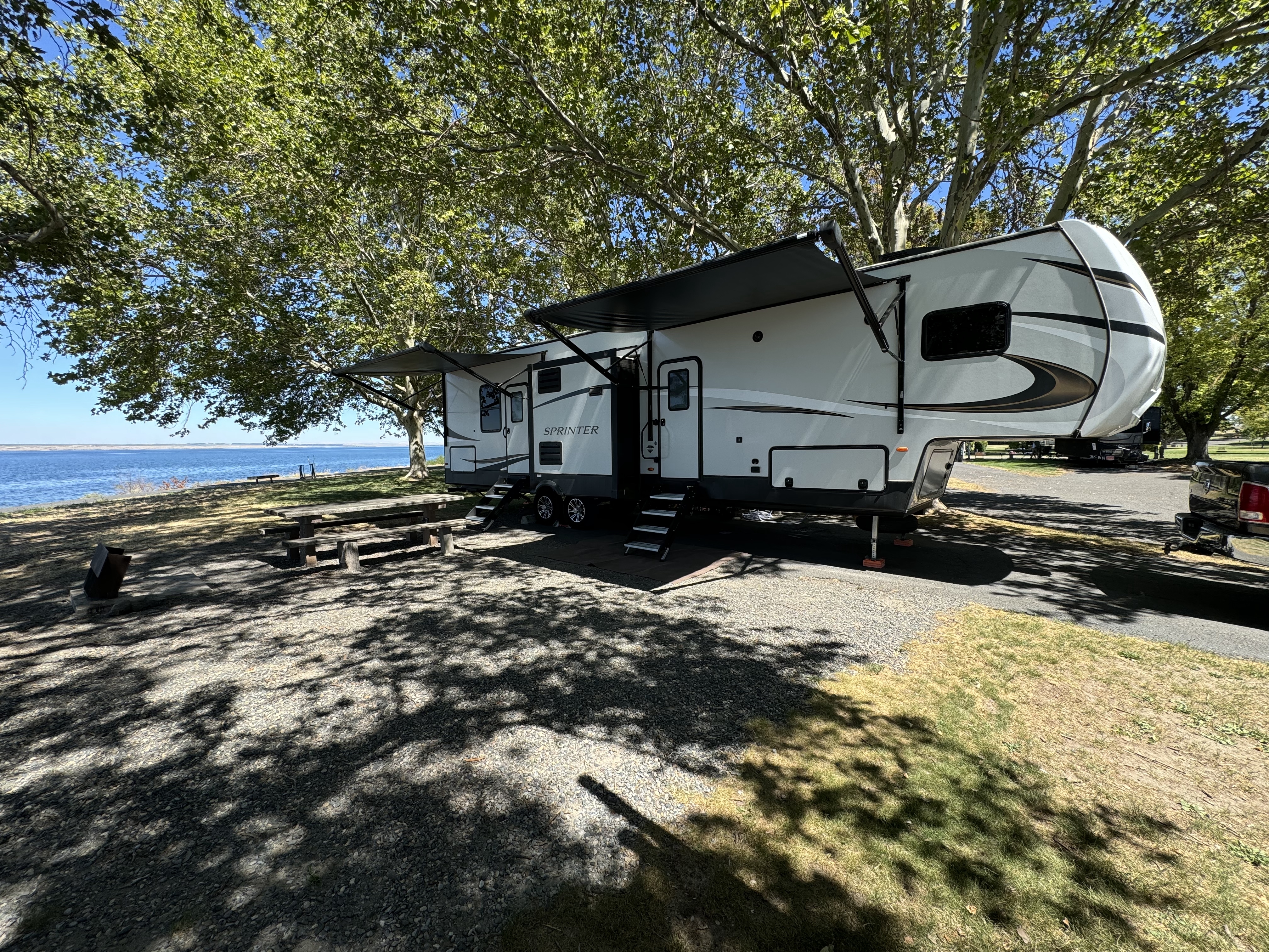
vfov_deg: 85.7
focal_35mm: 14
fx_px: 513
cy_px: 476
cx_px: 634
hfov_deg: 102.1
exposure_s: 1/501
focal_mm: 2.22
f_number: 2.2
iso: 40
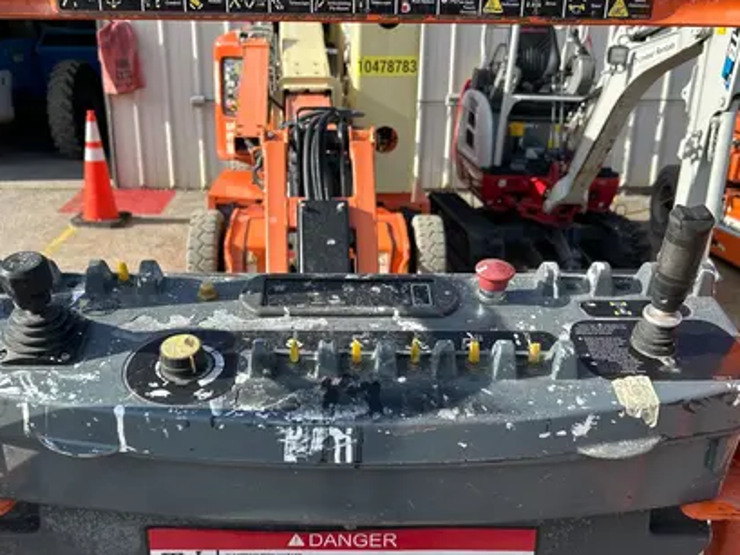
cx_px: 340
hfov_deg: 52.6
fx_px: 748
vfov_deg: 40.6
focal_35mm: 35
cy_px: 321
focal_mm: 5.7
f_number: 1.5
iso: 50
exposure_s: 1/1901
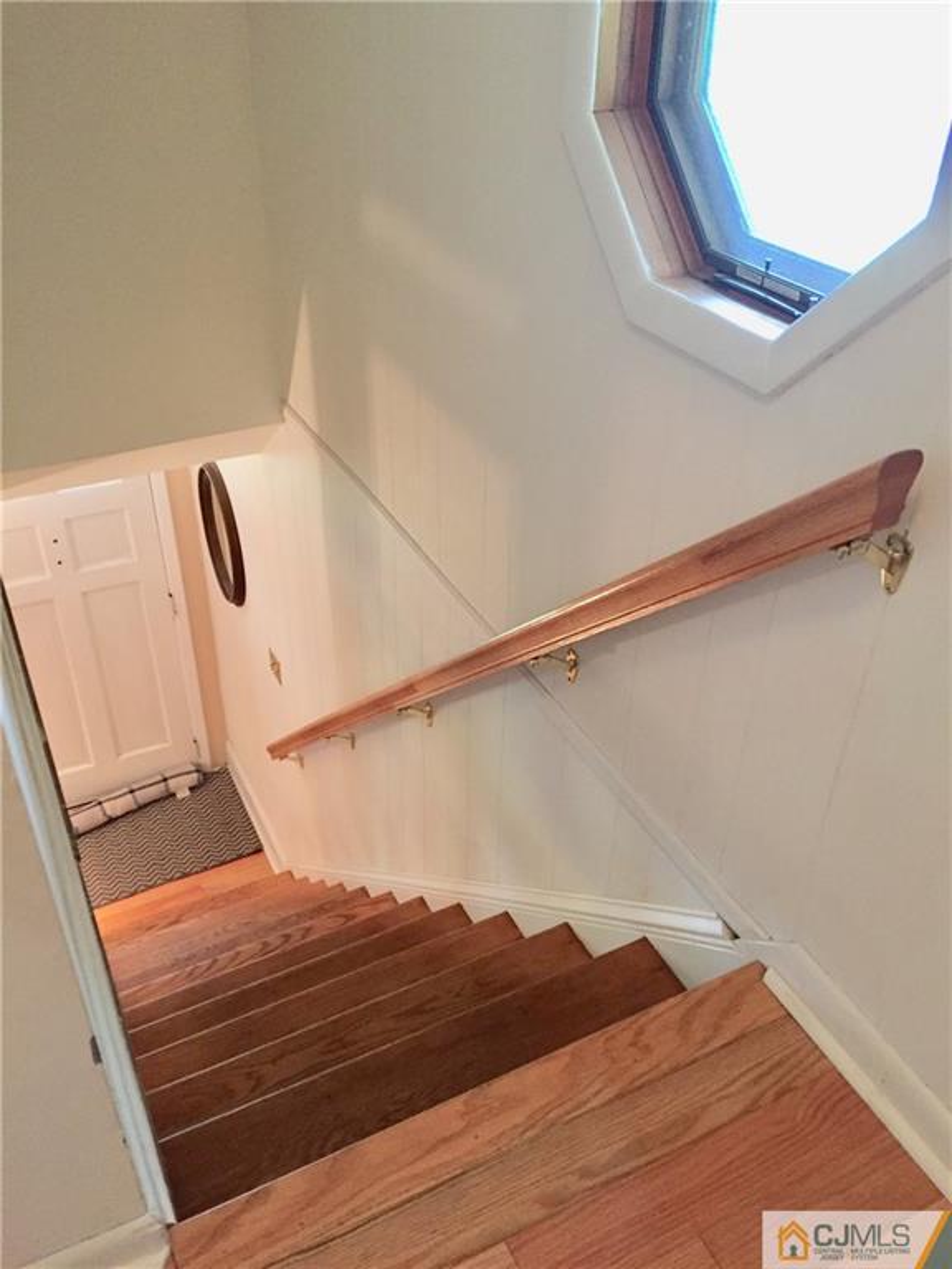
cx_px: 476
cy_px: 634
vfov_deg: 61.7
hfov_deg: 48.2
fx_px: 1063
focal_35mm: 29
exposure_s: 1/30
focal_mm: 4.15
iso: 200
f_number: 2.2
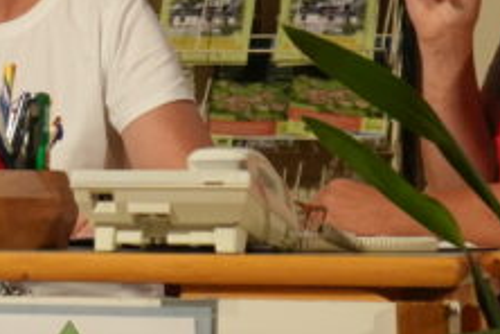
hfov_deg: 8.8
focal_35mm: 227
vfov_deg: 6.0
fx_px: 3153
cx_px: -311
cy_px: -221
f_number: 4.5
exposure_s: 1/160
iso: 2500
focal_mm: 42
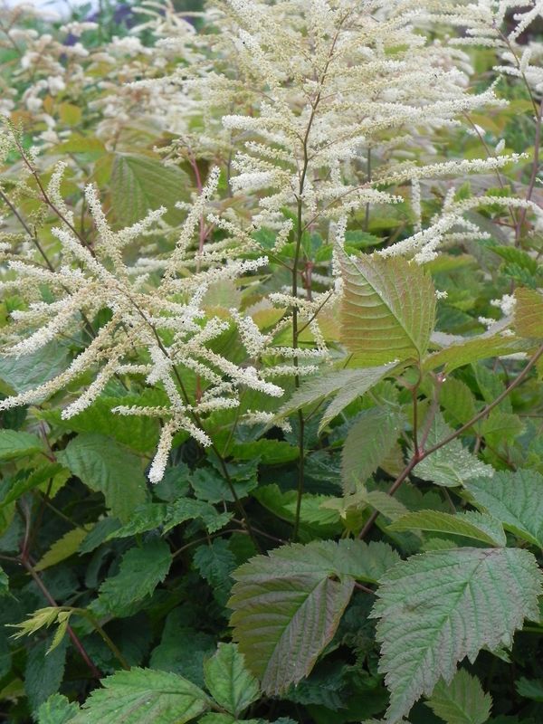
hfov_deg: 17.4
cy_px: 362
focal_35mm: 85
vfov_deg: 23.0
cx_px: 272
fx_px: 1778
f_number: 5.6
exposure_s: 1/125
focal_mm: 15.1
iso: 160
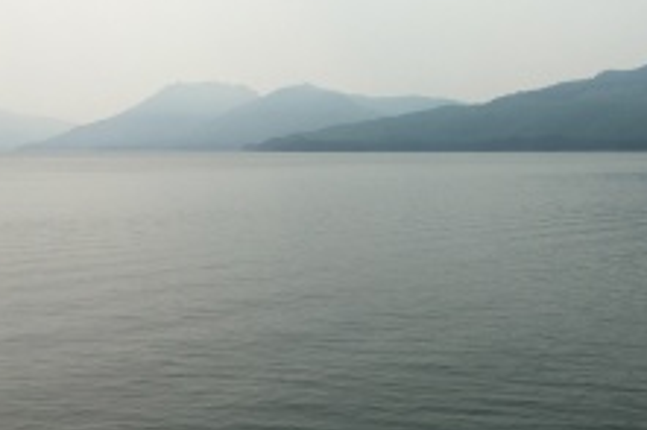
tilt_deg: -3.8
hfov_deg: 38.6
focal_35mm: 50
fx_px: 898
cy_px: 237
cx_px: 489
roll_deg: -0.4
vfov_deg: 26.9
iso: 25
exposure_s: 1/2959
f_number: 2.2
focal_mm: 4.15
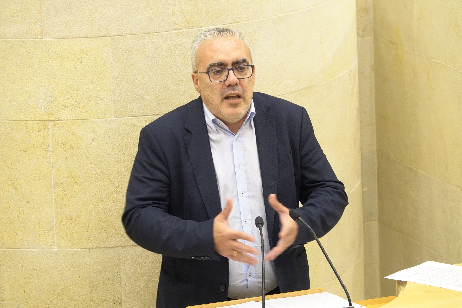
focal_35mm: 214
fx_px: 2746
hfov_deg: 9.6
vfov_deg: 6.4
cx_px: 231
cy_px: 154
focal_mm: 78.39
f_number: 4
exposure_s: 1/30
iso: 1250
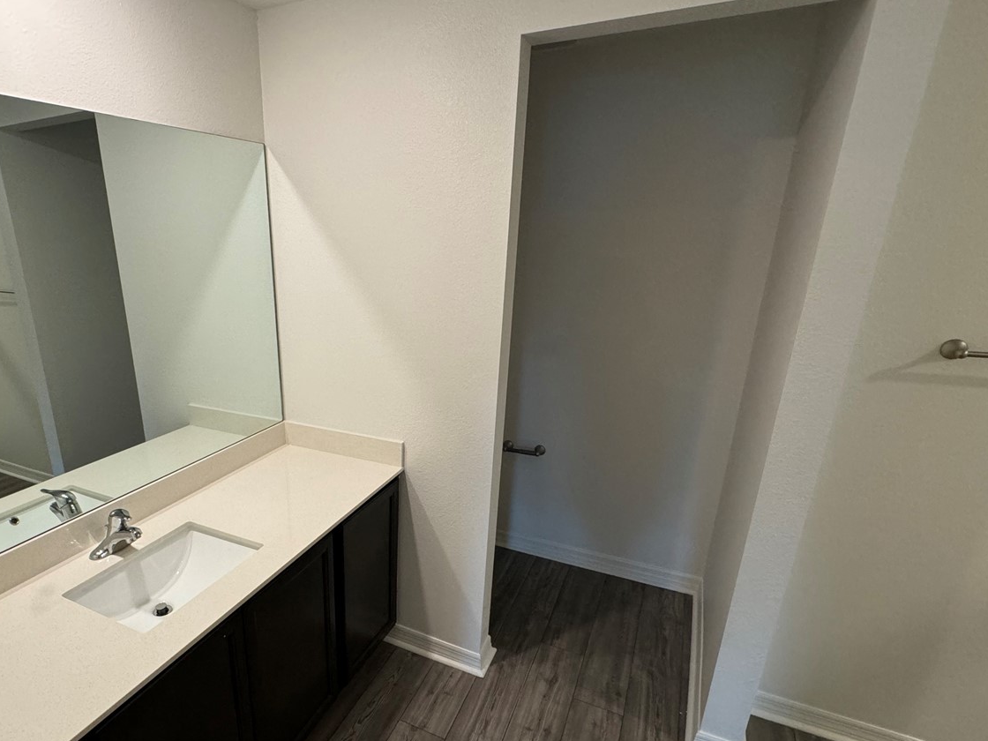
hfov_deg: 80.2
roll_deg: +0.7
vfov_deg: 65.6
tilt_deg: -20.2
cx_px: 370
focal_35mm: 20
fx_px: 571
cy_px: 427
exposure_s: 1/120
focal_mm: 2.22
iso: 250
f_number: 2.2
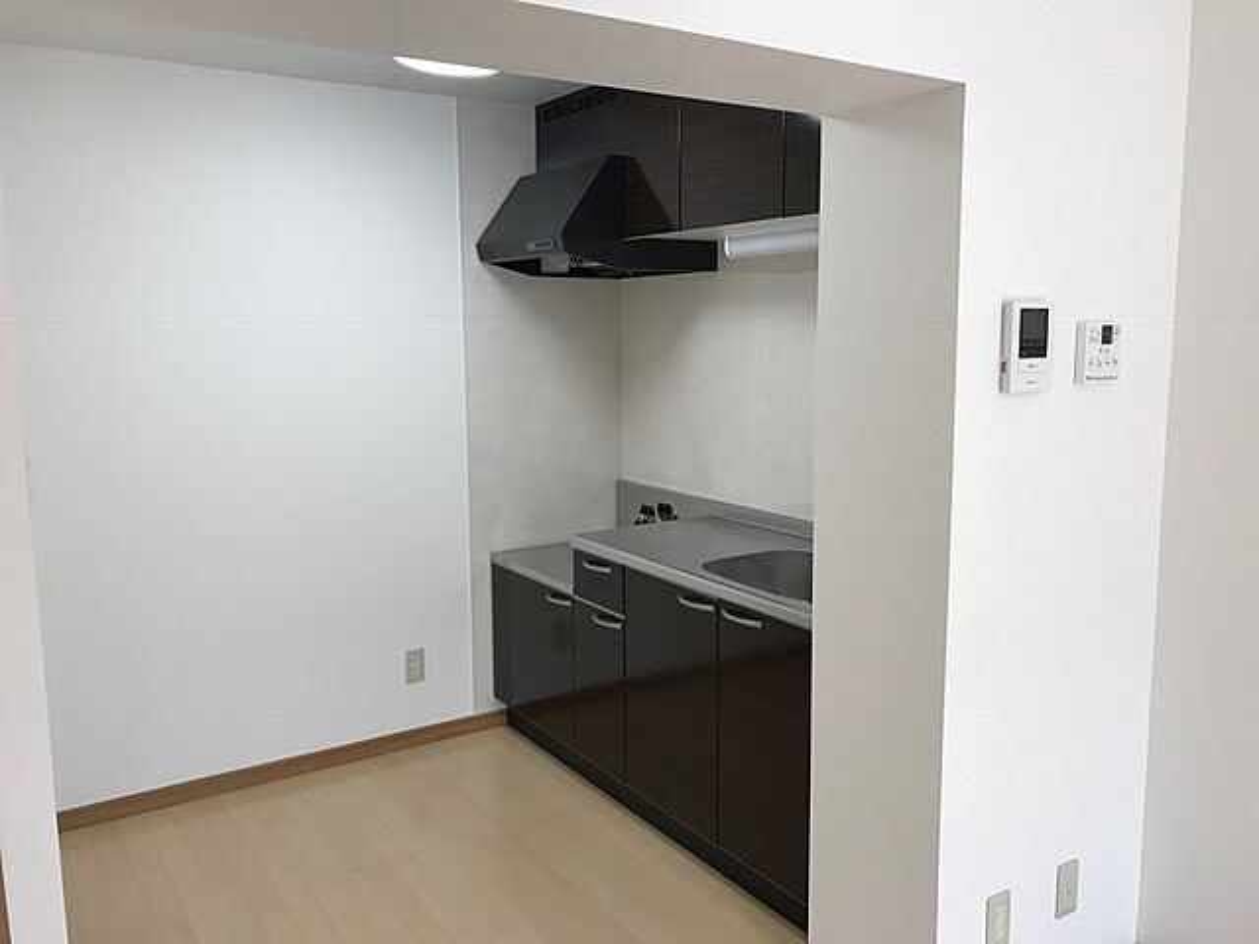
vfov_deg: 49.7
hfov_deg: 63.4
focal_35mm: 28
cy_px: 472
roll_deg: -0.5
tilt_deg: -6.3
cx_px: 630
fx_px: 1018
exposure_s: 1/125
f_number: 1.8
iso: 40
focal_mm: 3.99
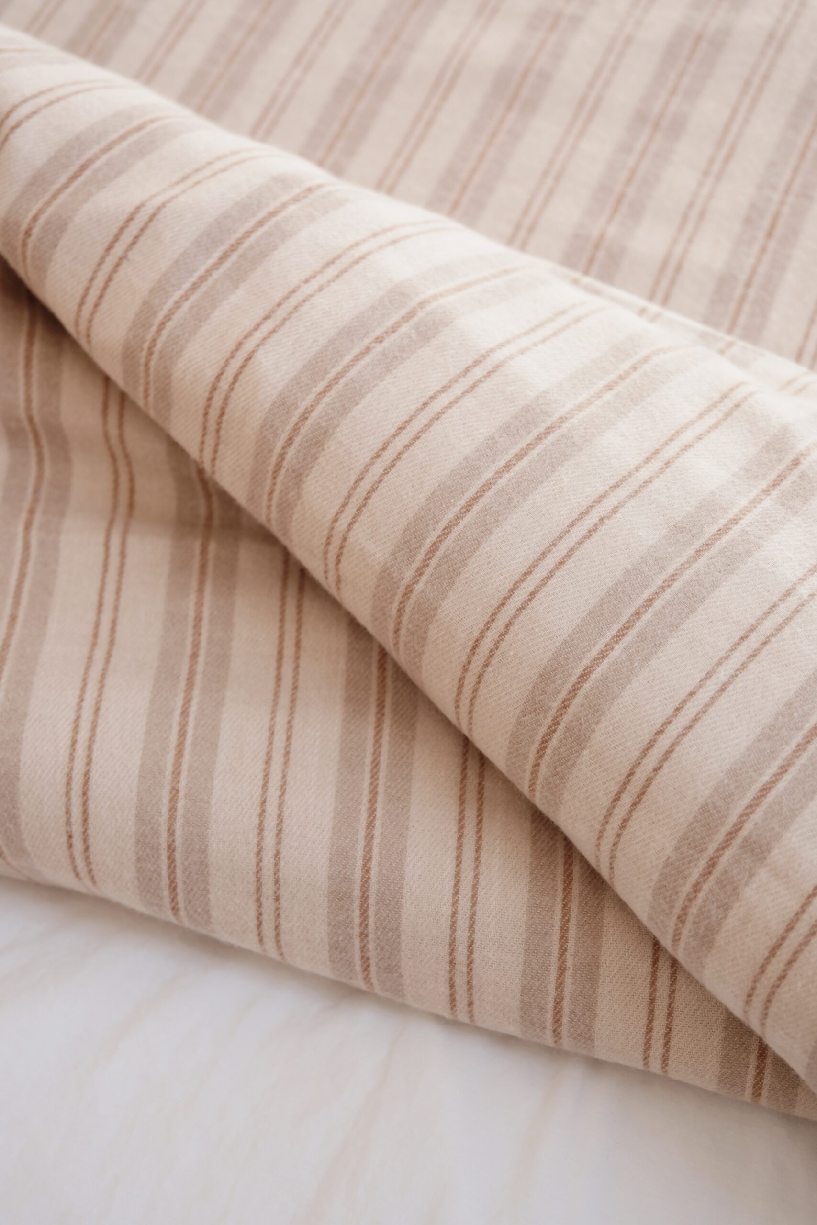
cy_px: 612
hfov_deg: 25.5
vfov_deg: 37.5
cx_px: 408
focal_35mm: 53
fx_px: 1804
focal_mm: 35
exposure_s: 1/52
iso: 1600
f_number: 4
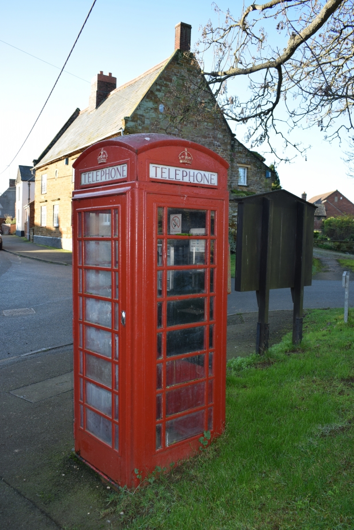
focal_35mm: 30
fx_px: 442
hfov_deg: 43.6
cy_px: 265
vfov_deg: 61.9
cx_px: 177
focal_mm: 20
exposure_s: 1/125
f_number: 5.6
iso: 125
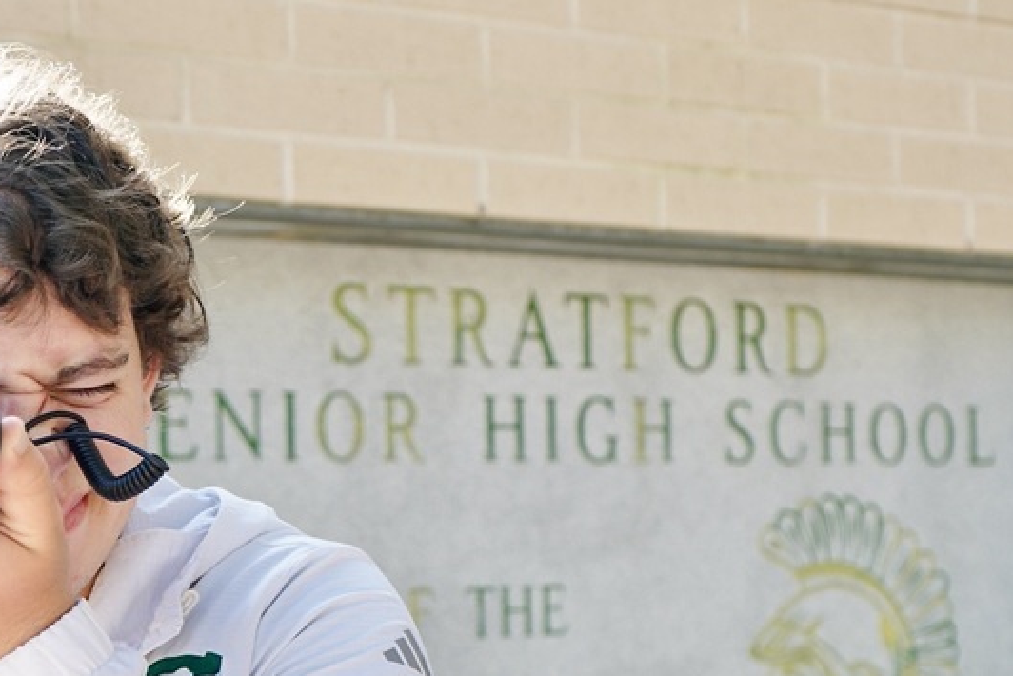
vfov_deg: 17.1
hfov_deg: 25.6
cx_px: 406
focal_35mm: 79
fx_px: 2223
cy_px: 602
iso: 200
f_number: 4.5
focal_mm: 42
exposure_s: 1/125
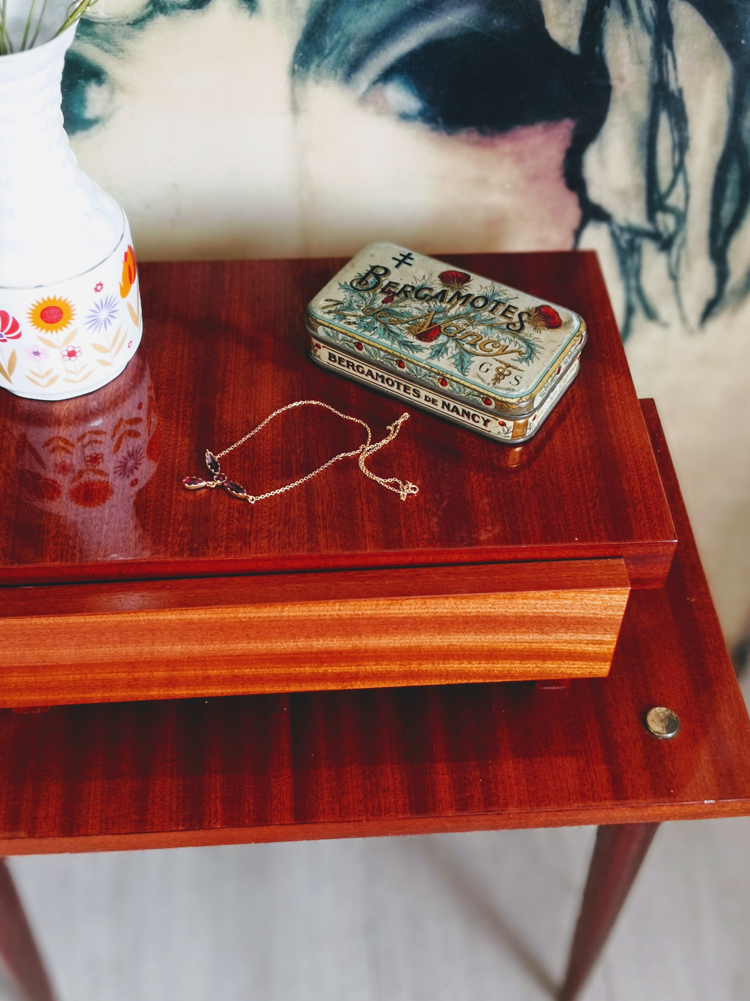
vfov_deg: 44.8
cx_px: 381
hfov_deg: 34.3
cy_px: 508
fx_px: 1213
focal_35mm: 42
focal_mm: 3.95
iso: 80
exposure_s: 1/50
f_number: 4
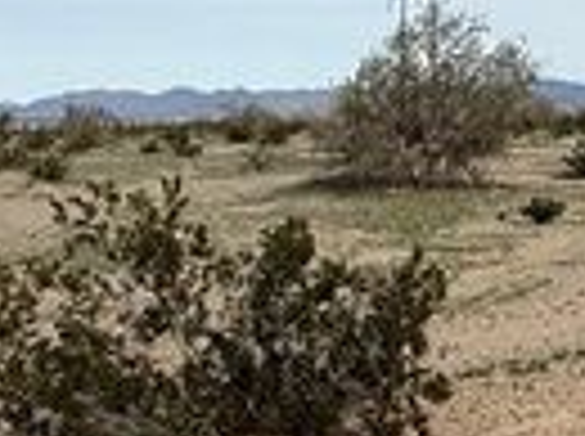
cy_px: 63
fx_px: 1164
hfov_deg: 28.0
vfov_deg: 20.9
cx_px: 387
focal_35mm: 69
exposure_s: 1/2320
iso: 50
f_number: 2.2
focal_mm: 2.22
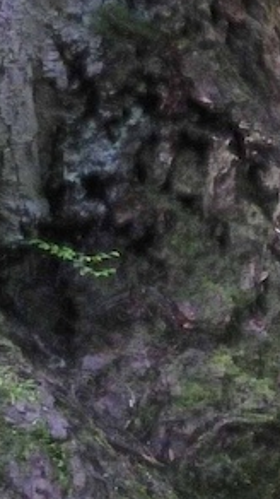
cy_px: -185
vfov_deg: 3.1
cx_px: 564
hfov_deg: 1.8
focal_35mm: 688
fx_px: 9091
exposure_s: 1/250
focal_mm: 80
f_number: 2.8
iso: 3200
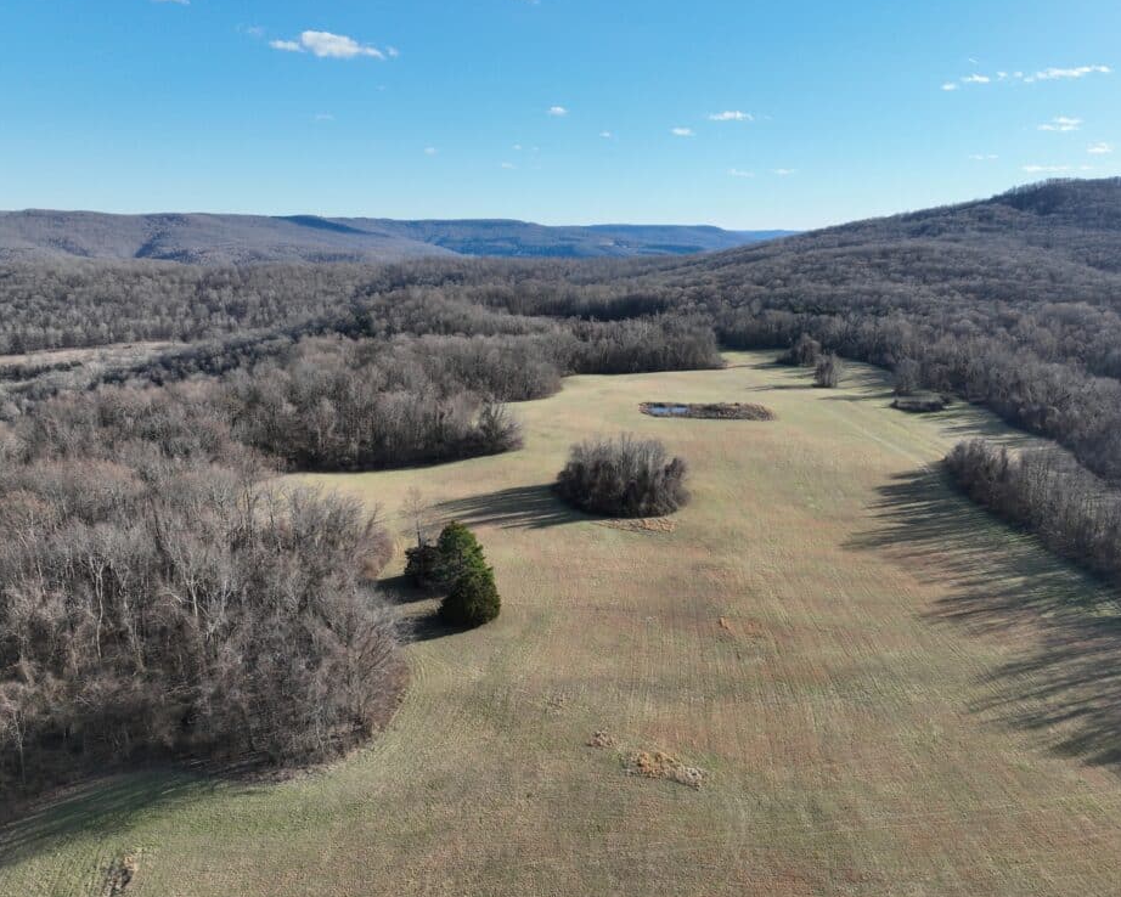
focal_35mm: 26
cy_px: 441
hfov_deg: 65.9
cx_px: 599
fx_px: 863
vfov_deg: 54.9
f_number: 2.8
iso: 210
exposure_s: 1/1600
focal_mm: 12.29
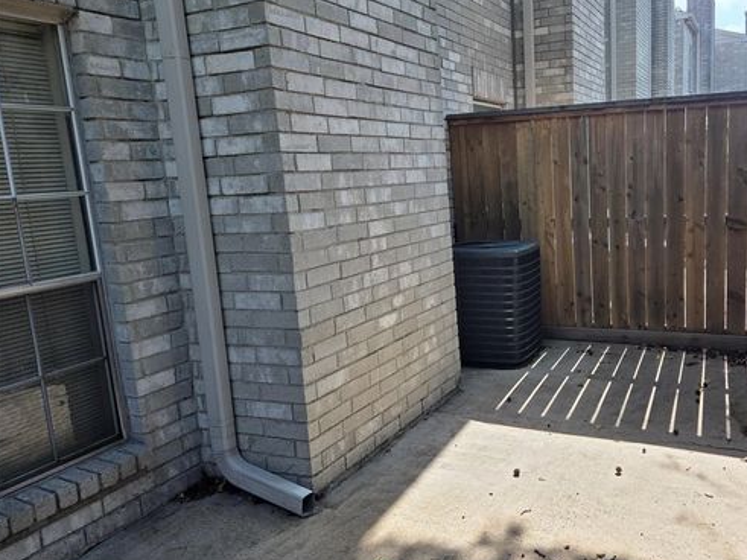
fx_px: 647
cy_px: 286
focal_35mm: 30
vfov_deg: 46.8
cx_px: 479
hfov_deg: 59.0
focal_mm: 5.4
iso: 80
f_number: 1.8
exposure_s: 1/2277
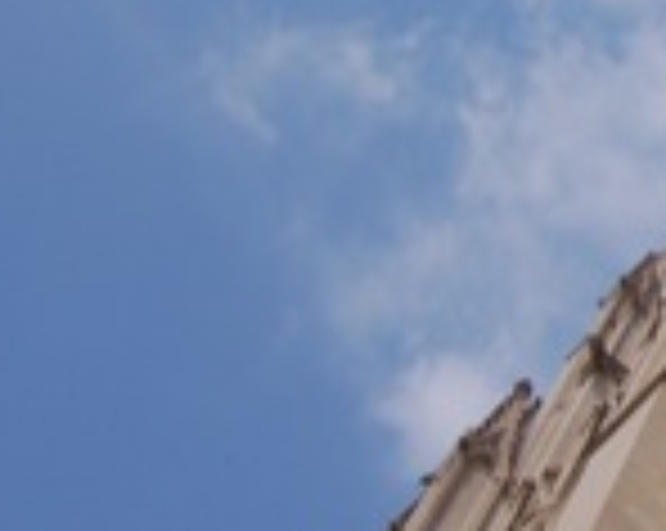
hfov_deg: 12.7
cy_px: 97
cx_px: 1305
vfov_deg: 11.4
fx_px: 2638
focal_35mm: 134
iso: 200
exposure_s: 1/400
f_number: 10
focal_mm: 22
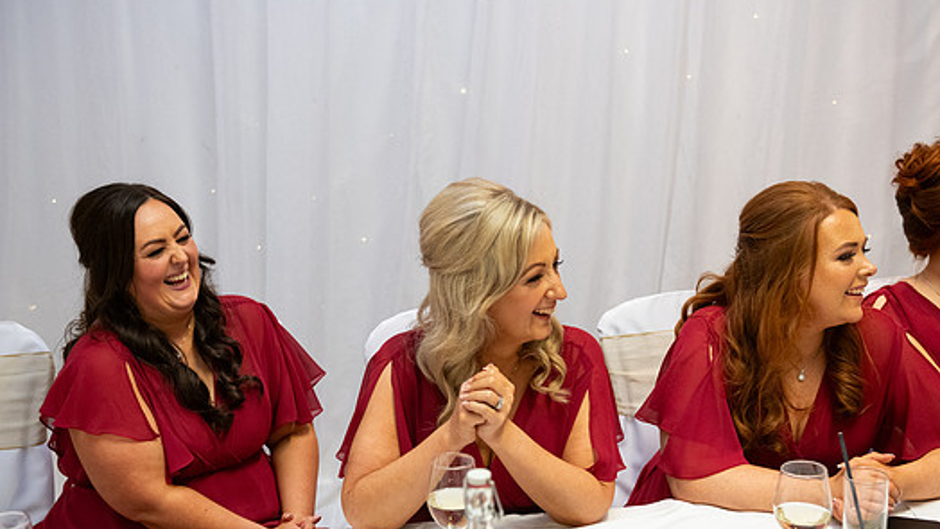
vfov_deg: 23.5
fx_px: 1271
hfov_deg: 40.6
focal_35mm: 51
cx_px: 492
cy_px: 308
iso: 1250
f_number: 3.5
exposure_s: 1/160
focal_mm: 44
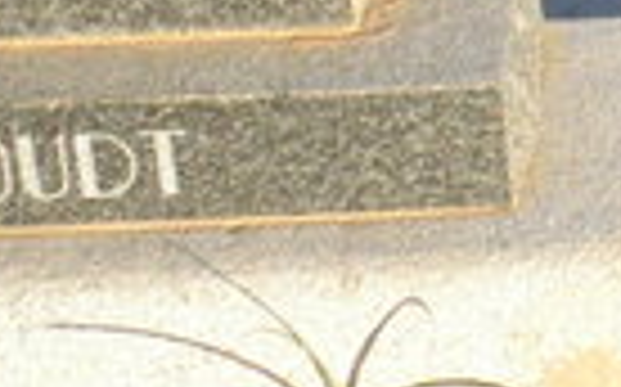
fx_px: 2706
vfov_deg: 7.3
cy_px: -765
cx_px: 1156
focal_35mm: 160
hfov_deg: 11.9
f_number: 6.3
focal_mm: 4.6
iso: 200
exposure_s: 1/320
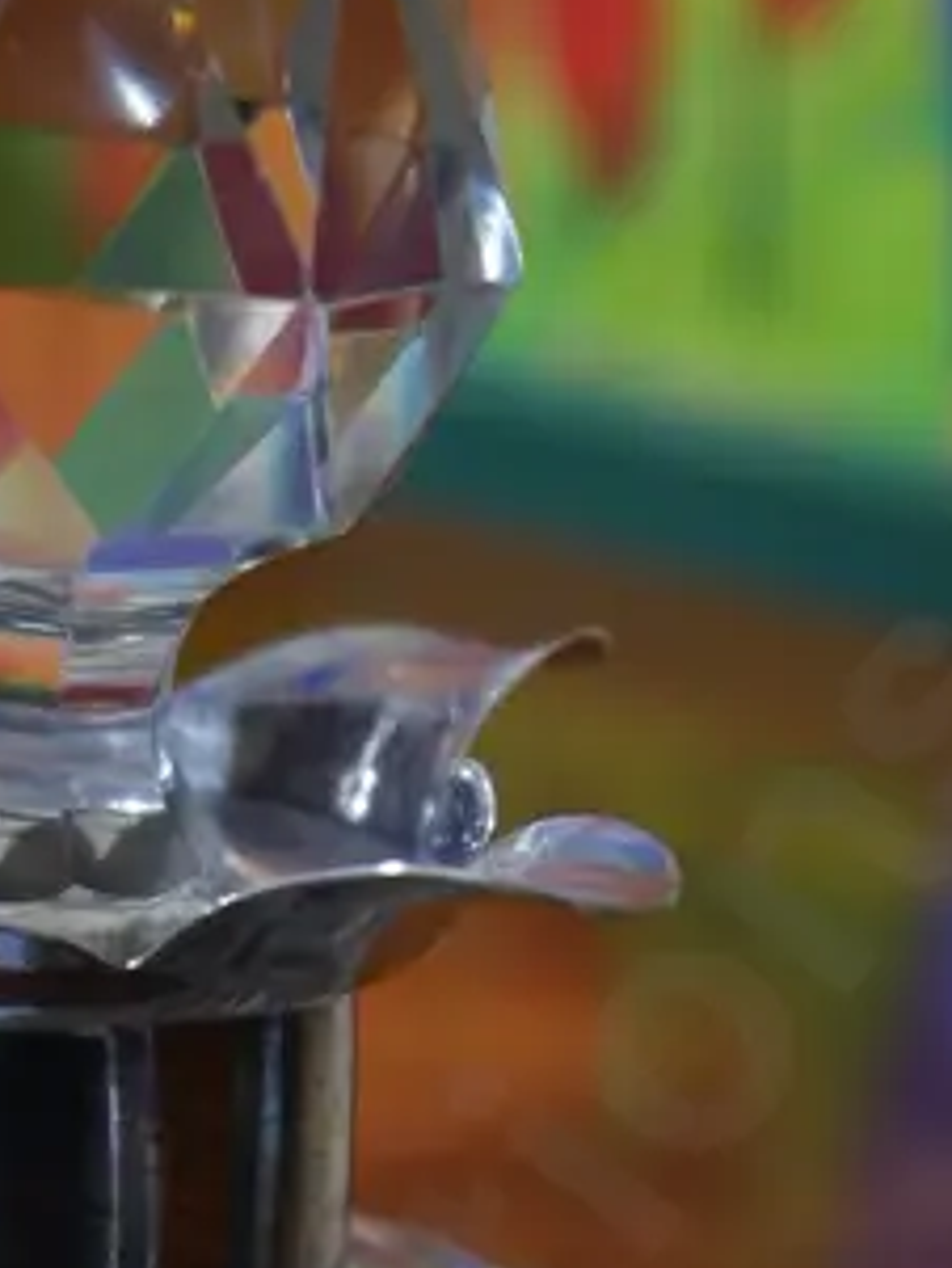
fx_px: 4983
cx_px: 312
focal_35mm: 136
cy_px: 1550
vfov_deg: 14.0
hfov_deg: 10.9
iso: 800
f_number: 4.5
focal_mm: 20
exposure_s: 1/60
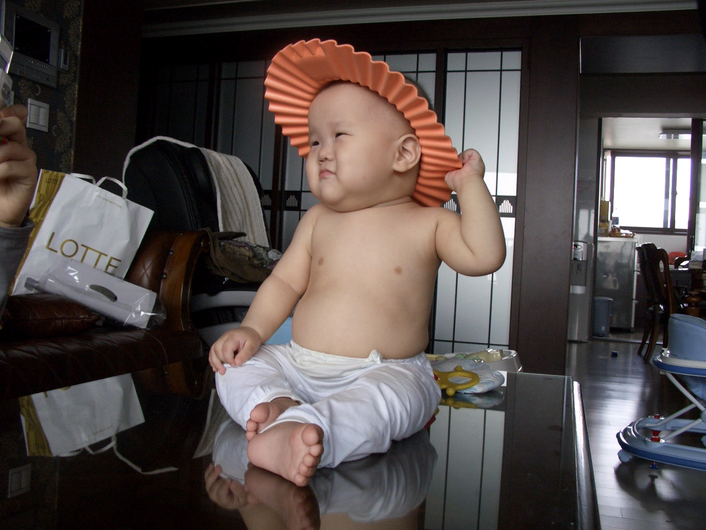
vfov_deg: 42.9
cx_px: 353
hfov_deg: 55.4
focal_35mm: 33
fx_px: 673
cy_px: 265
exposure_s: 1/80
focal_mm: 7.1
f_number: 2.8
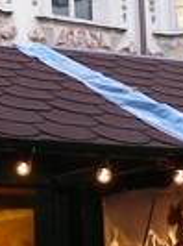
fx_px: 1218
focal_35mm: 172
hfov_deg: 8.6
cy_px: 65
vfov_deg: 11.5
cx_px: 78
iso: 50
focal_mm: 6.3
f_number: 3.5
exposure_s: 1/41.7
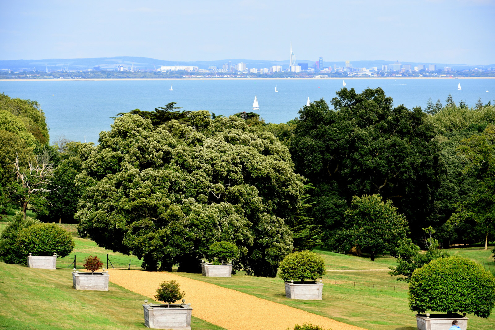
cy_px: 165
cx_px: 248
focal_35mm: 165
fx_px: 2269
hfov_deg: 12.5
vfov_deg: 8.3
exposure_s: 1/500
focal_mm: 110
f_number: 8
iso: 250
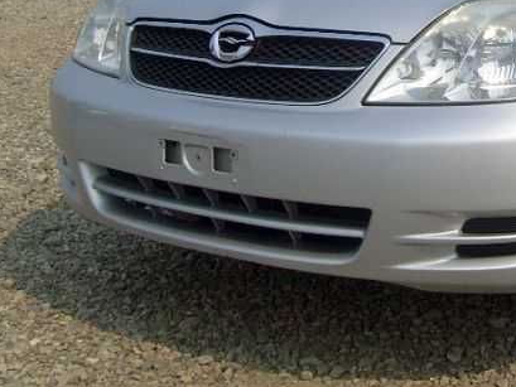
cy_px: 9
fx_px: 1148
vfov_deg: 18.7
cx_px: 483
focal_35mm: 77
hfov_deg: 24.5
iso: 80
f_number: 7.1
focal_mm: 5.8
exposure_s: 1/350
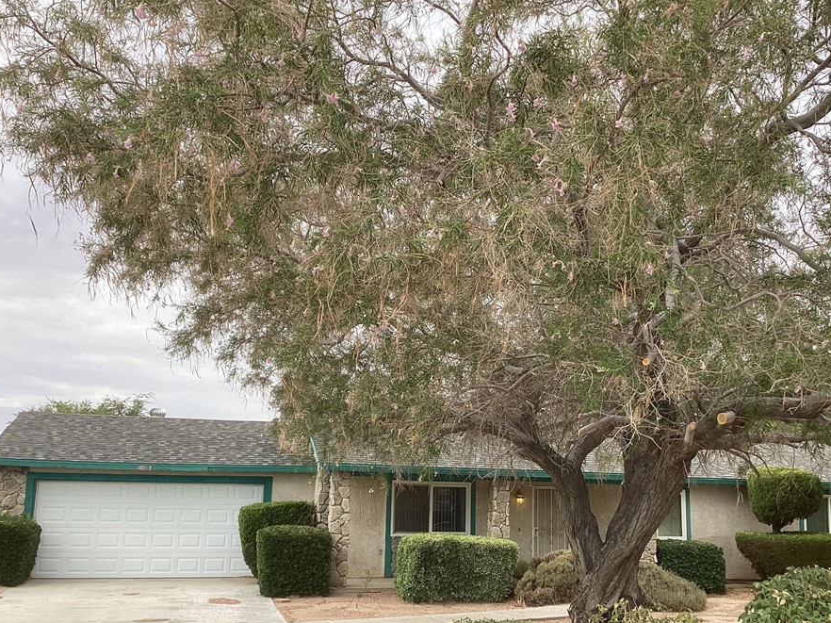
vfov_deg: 39.6
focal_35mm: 36
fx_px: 864
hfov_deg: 51.3
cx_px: 442
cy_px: 354
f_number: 2.4
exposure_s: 1/275
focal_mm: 3.3
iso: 25
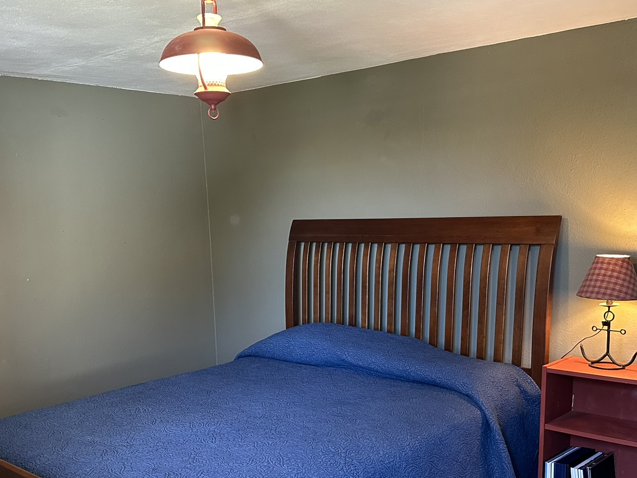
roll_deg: +0.7
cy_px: 345
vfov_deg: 36.2
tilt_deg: -10.0
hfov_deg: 47.8
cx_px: 302
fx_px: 718
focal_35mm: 39
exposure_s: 1/60
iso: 500
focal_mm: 6.86
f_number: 1.78
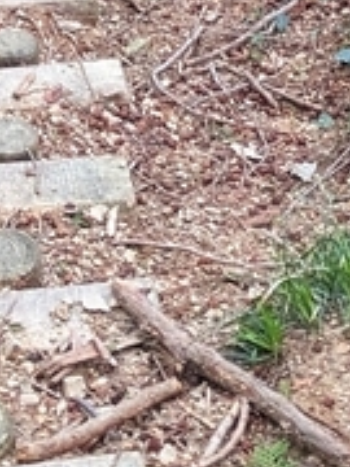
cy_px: -335
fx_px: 2251
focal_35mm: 167
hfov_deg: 8.9
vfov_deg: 11.1
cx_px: 38
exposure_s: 1/100
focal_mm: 5.43
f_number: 1.89
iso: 298
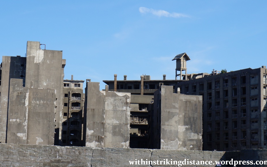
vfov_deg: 14.4
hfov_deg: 22.9
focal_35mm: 91
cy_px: 74
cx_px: 132
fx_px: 659
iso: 200
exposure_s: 1/200
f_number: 13
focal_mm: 55
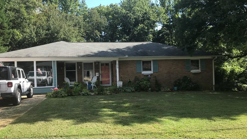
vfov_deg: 37.8
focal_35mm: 31
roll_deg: +2.5
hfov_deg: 62.6
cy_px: 73
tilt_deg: +0.2
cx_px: 122
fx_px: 203
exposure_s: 1/634
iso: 20
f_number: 1.8
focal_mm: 3.99
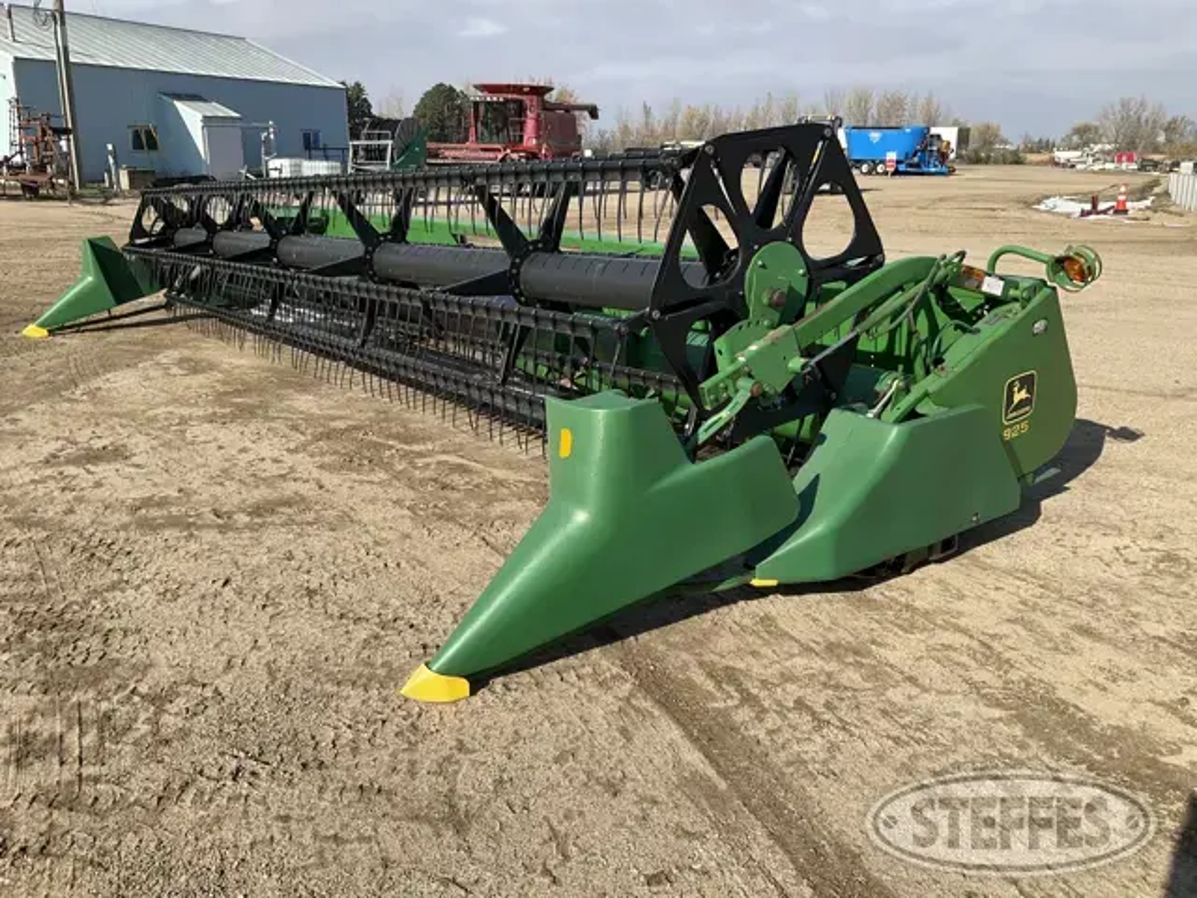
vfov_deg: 48.2
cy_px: 449
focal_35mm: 29
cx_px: 598
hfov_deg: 61.7
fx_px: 1003
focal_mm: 3
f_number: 1.8
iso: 25
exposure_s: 1/1626
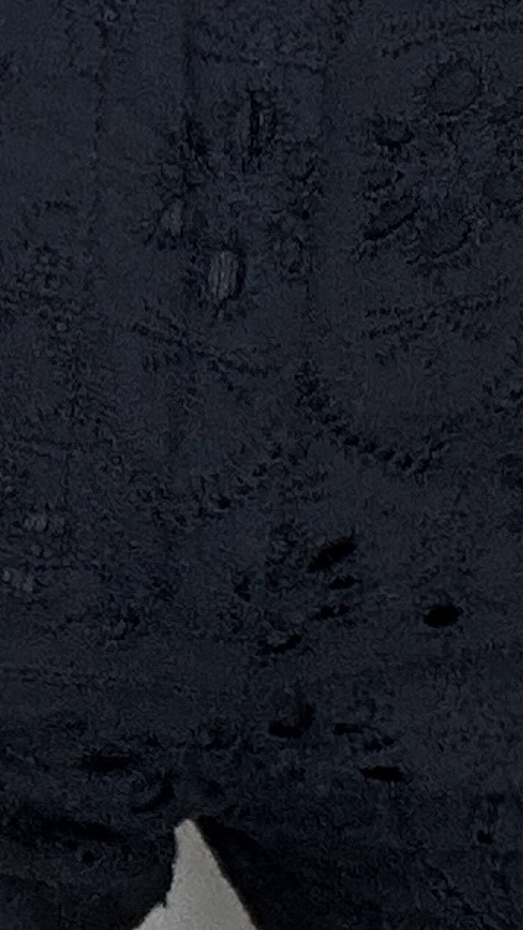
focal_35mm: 159
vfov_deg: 11.5
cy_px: -1189
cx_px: 292
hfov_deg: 7.6
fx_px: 3922
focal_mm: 2.69
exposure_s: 1/50
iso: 50
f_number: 1.9
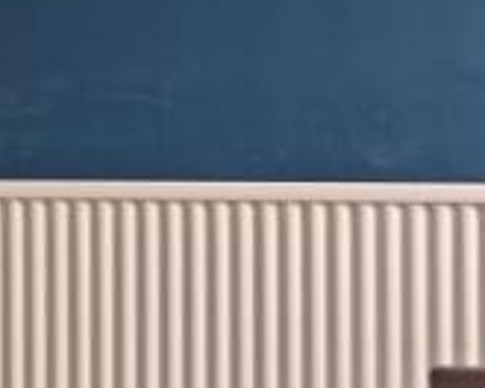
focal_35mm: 93
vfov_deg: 16.5
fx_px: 1335
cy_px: 134
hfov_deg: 20.4
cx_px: 372
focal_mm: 5.9
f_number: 2
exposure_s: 1/50
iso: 32
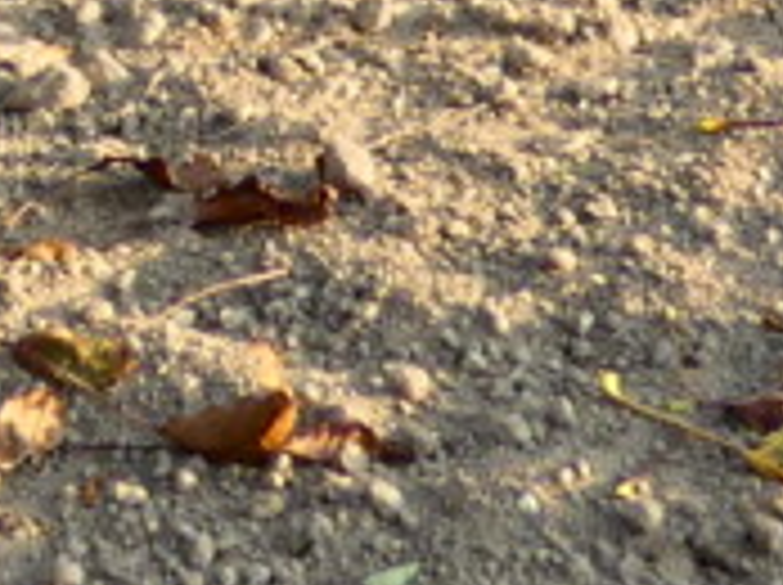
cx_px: -464
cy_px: -1134
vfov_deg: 8.9
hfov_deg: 13.3
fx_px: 3117
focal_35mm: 138
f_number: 2.8
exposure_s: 1/200
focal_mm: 3.6
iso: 80
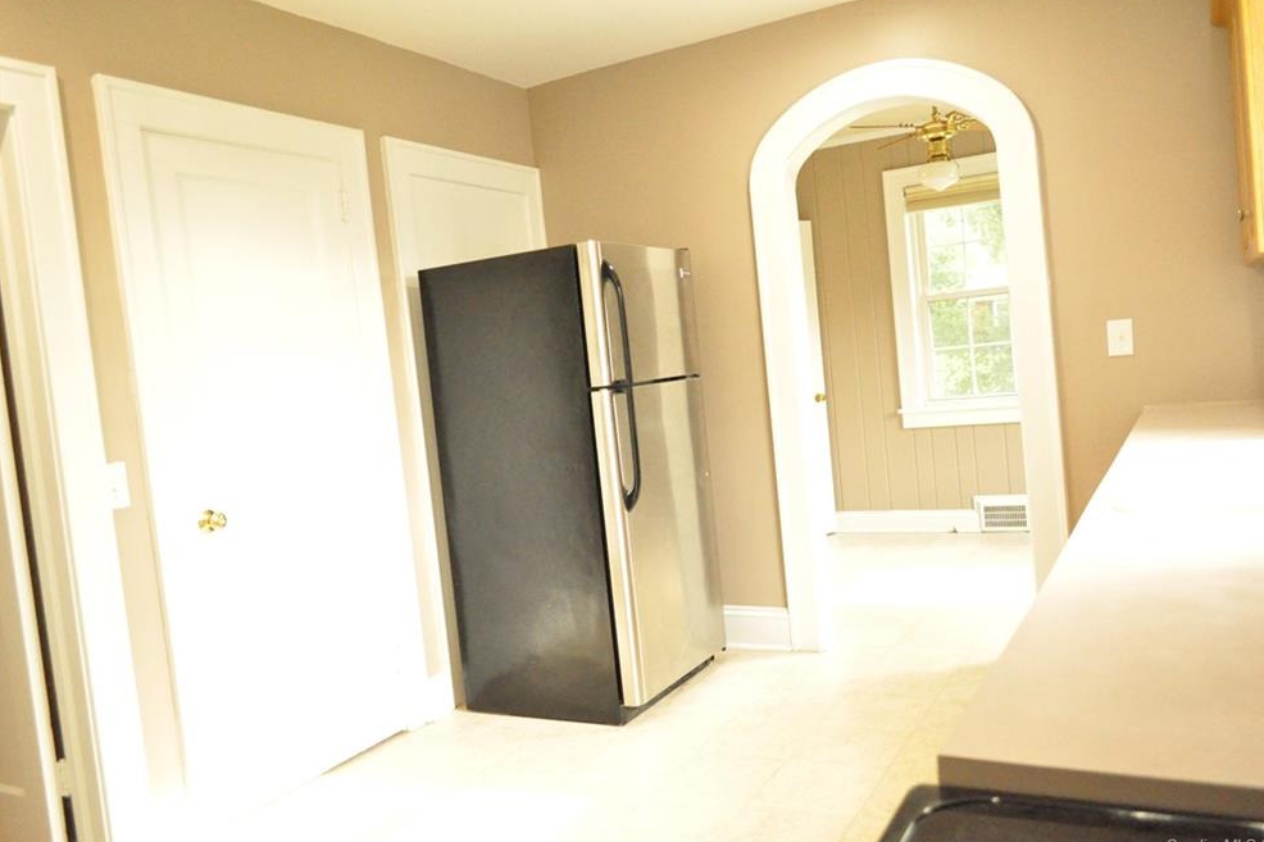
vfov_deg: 46.4
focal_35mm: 28
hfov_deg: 65.5
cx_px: 649
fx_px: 983
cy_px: 422
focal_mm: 18
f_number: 3.5
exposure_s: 1/250
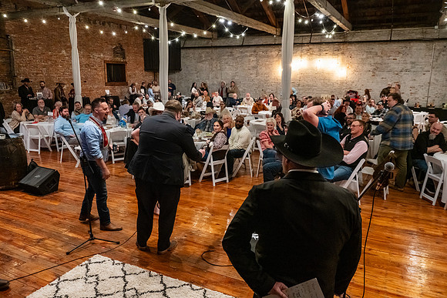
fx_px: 354
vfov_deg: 45.7
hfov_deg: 64.5
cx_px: 224
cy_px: 149
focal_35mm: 28
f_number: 6.3
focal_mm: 28.5
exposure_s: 1/40
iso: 6400
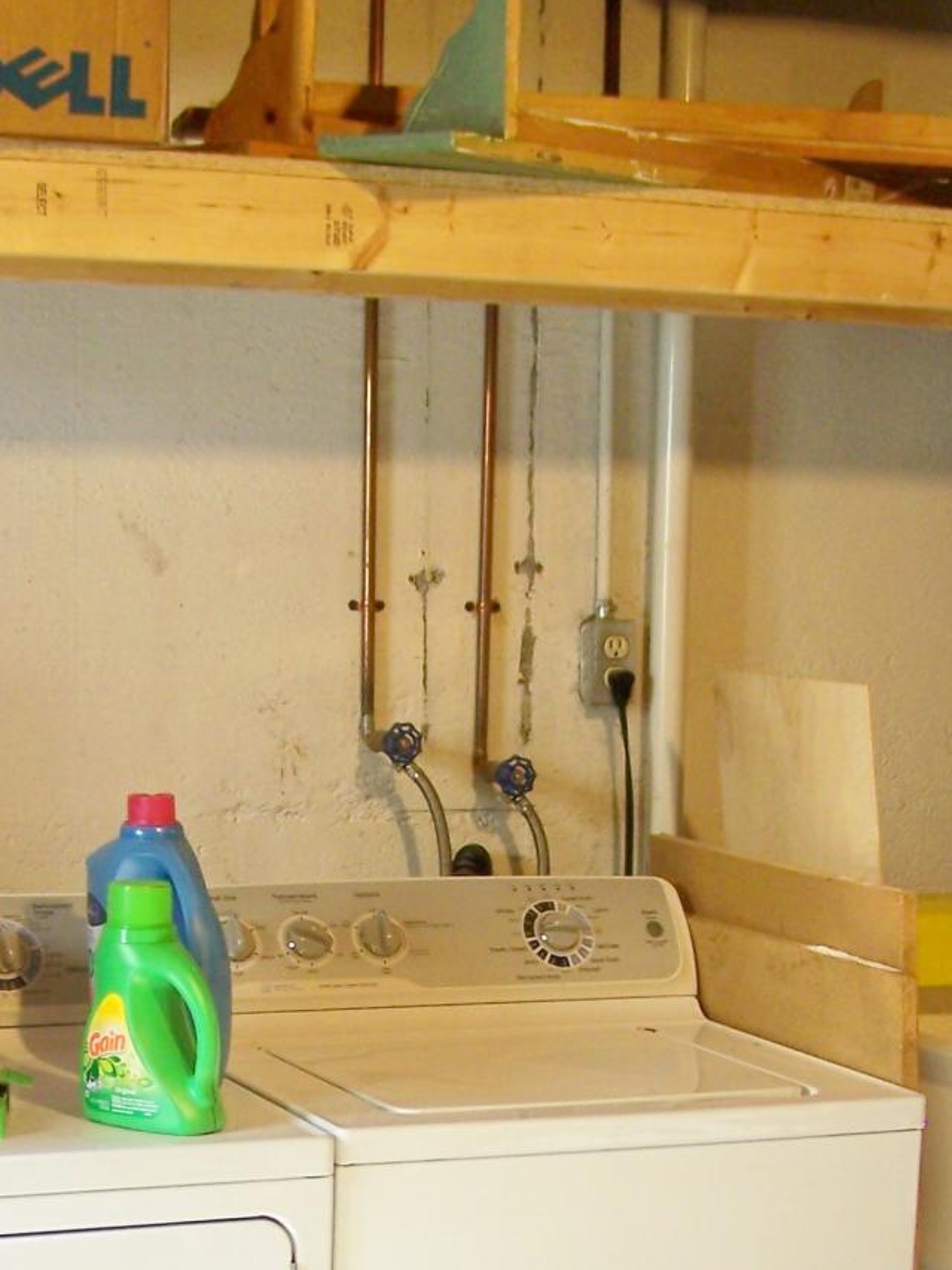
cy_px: 1218
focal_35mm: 89
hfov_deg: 16.6
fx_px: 3265
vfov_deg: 21.4
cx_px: 461
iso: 64
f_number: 2.8
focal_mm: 6.3
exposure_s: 1/10
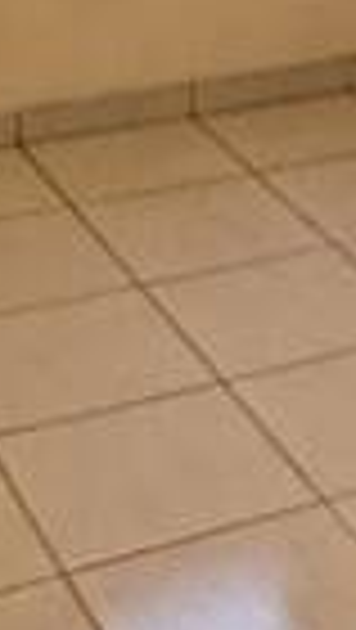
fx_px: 1975
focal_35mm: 118
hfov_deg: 10.0
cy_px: -338
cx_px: 527
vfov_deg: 16.4
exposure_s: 1/60
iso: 500
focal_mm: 2.22
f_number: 2.2
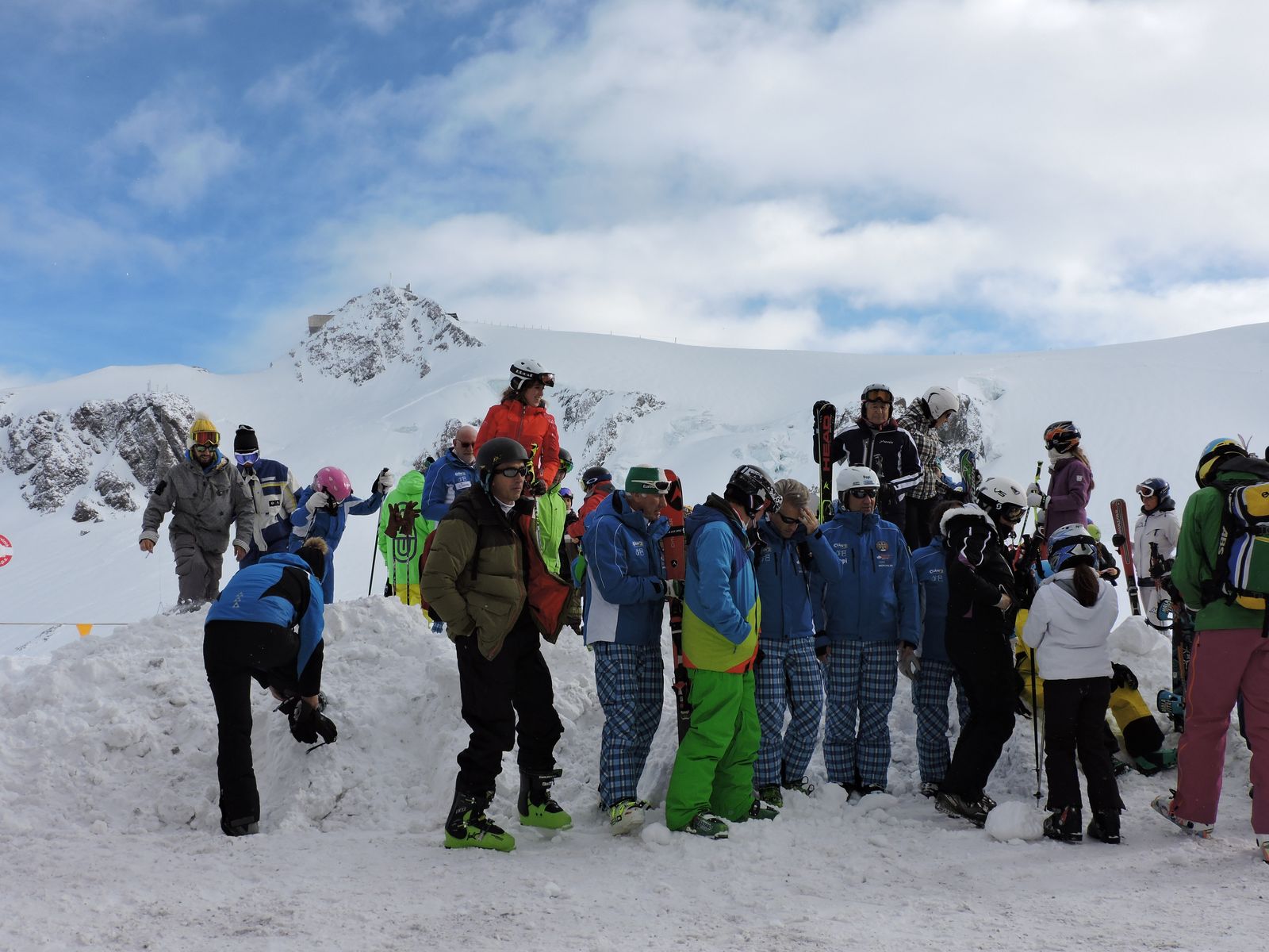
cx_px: 634
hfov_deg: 52.6
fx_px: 1283
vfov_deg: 40.7
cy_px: 476
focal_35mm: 35
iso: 100
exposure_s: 1/1250
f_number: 3.6
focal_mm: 6.2
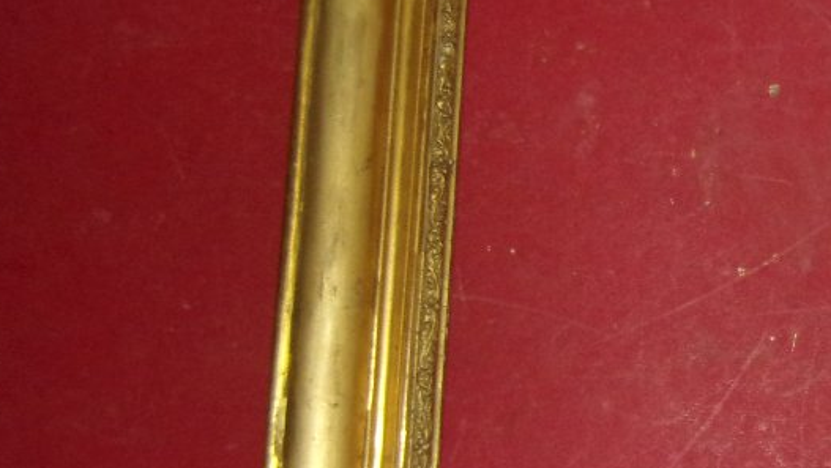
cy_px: 306
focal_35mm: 62
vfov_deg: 19.4
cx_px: 872
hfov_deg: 30.8
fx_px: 1367
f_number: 3.5
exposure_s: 1/34
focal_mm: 4.5
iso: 200
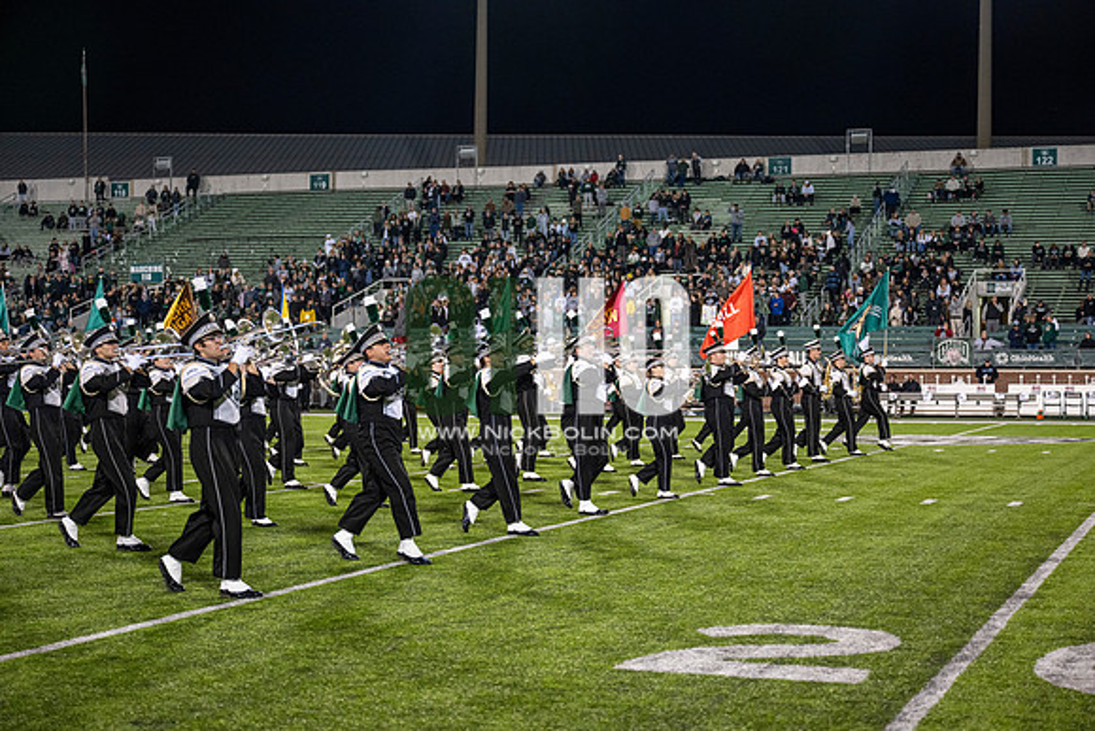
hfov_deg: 34.5
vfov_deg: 23.4
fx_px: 1764
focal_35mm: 58
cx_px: 548
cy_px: 366
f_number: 3.2
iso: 1250
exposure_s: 1/500
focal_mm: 58
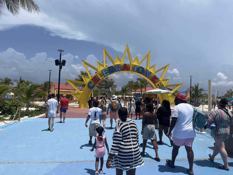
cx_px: 116
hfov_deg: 67.3
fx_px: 175
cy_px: 88
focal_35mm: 26
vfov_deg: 53.1
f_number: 1.6
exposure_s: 1/6897
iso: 50
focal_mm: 5.1
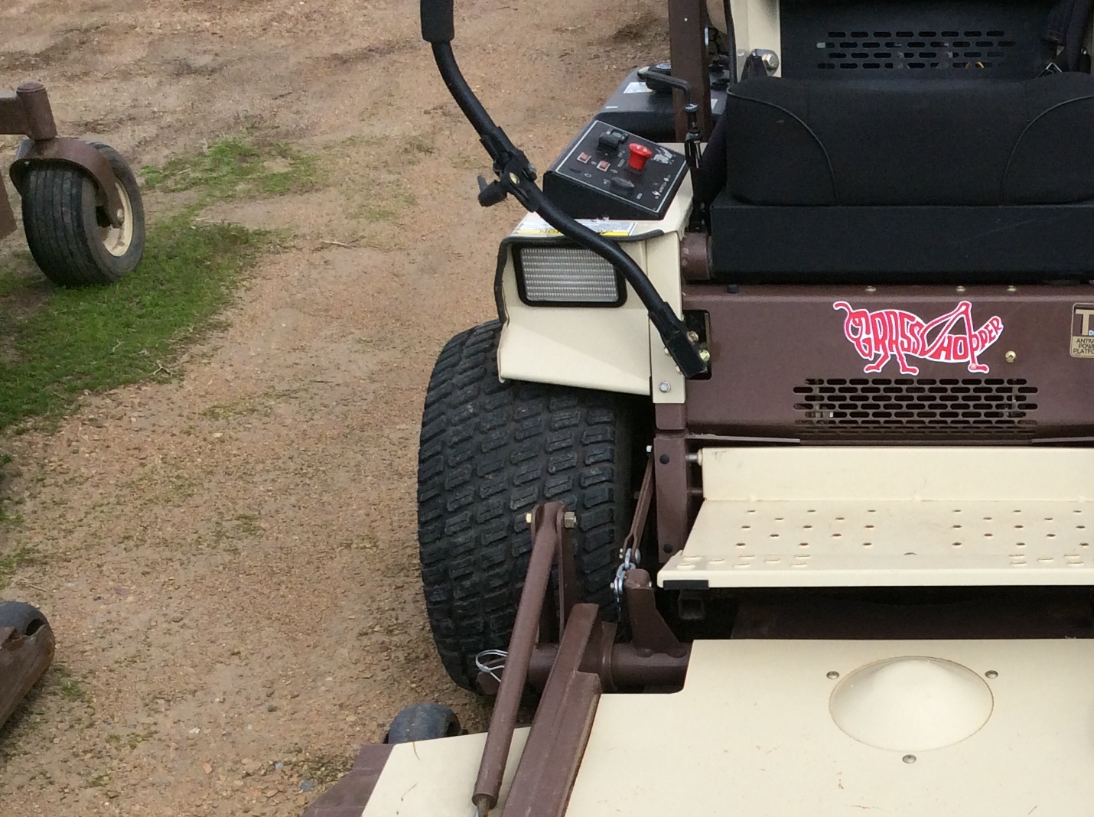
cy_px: 675
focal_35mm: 58
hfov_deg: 32.0
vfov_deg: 24.7
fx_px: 1830
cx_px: 932
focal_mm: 3.3
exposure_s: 1/1330
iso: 32
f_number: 2.4
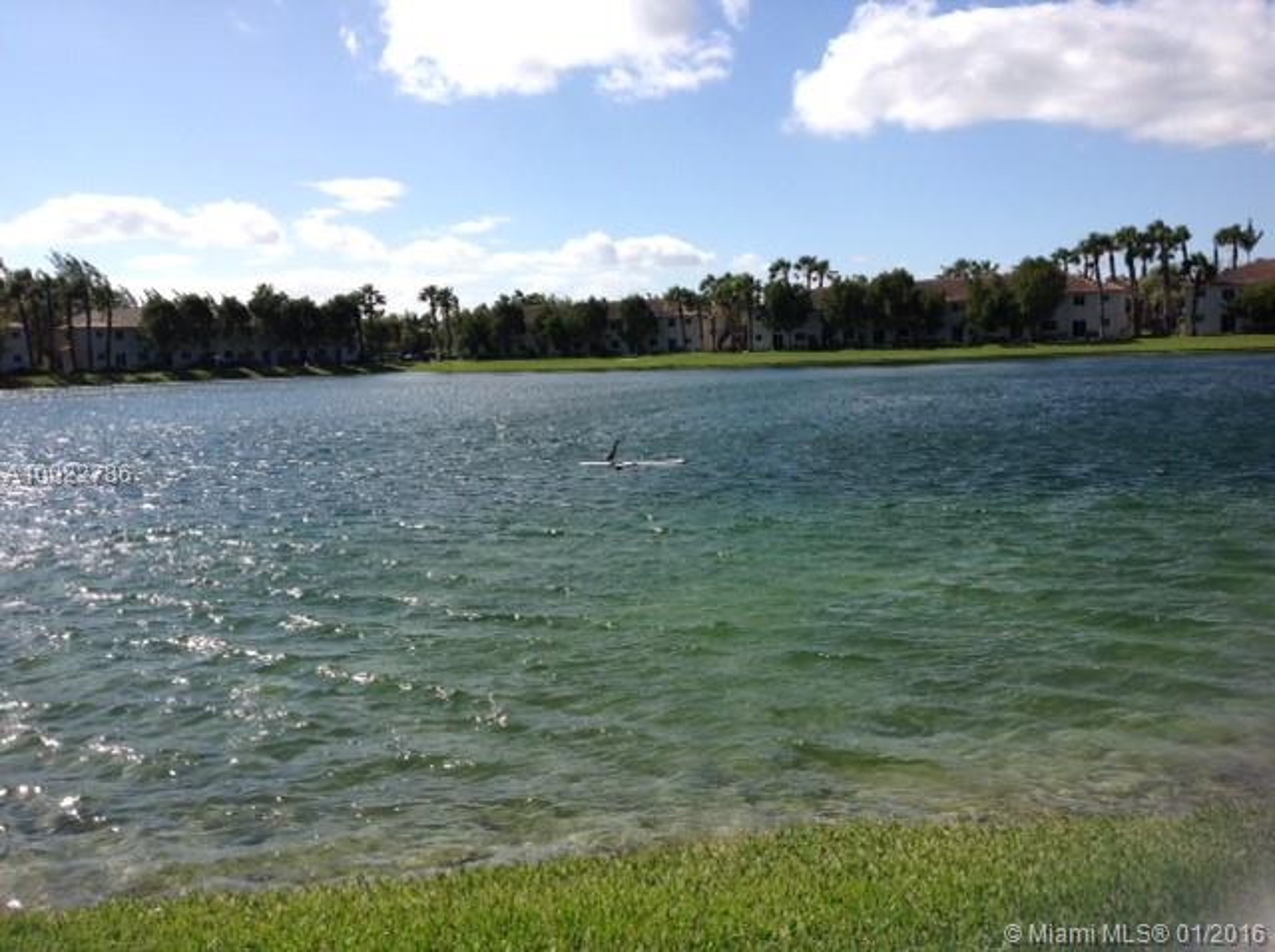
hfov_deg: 52.7
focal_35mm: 35
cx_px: 638
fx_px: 1287
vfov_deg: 40.6
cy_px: 476
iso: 50
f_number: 2.4
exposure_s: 1/2519
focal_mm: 4.28
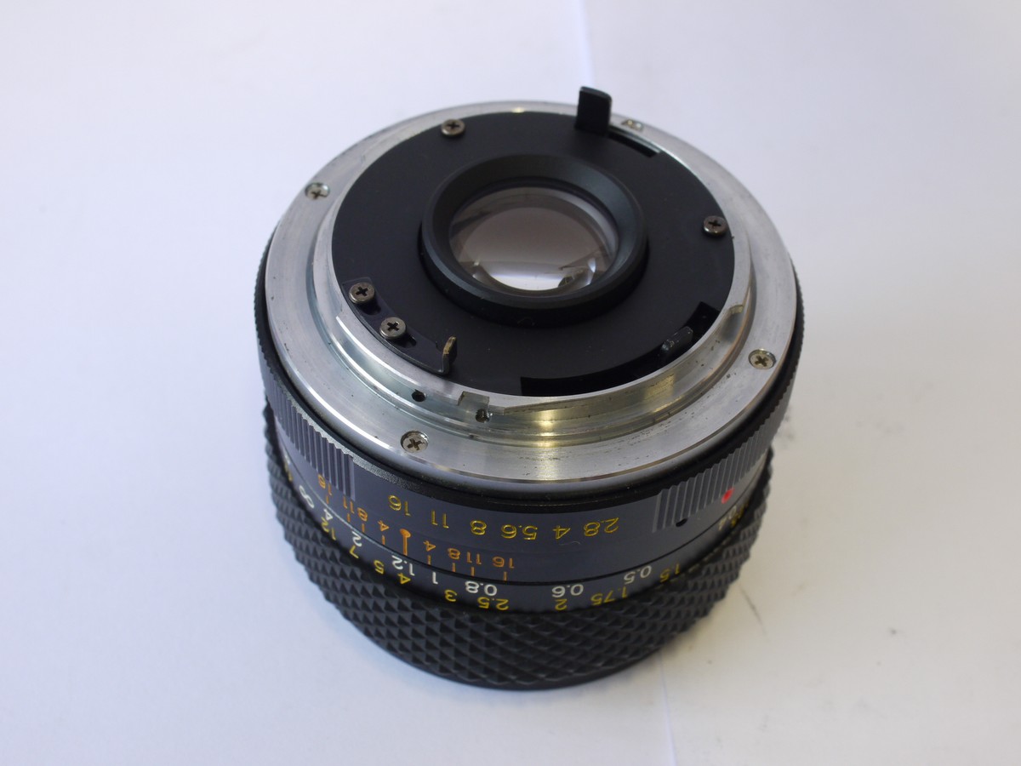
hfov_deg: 32.2
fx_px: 1770
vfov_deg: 24.4
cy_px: 383
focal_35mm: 60
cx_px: 510
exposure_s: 1/15
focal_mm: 30
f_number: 10
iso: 400
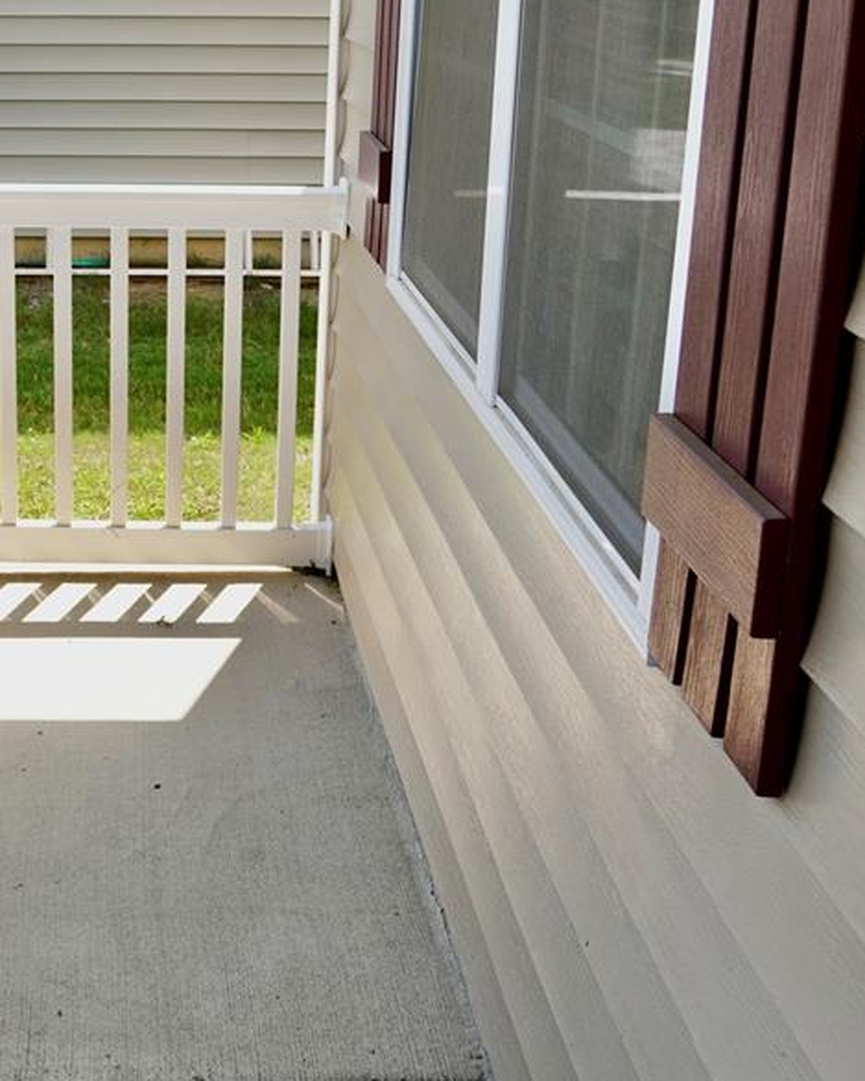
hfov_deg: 24.6
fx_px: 1888
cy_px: 631
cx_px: 0
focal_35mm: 59
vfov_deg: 31.9
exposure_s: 1/250
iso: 100
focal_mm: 16
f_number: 4.5
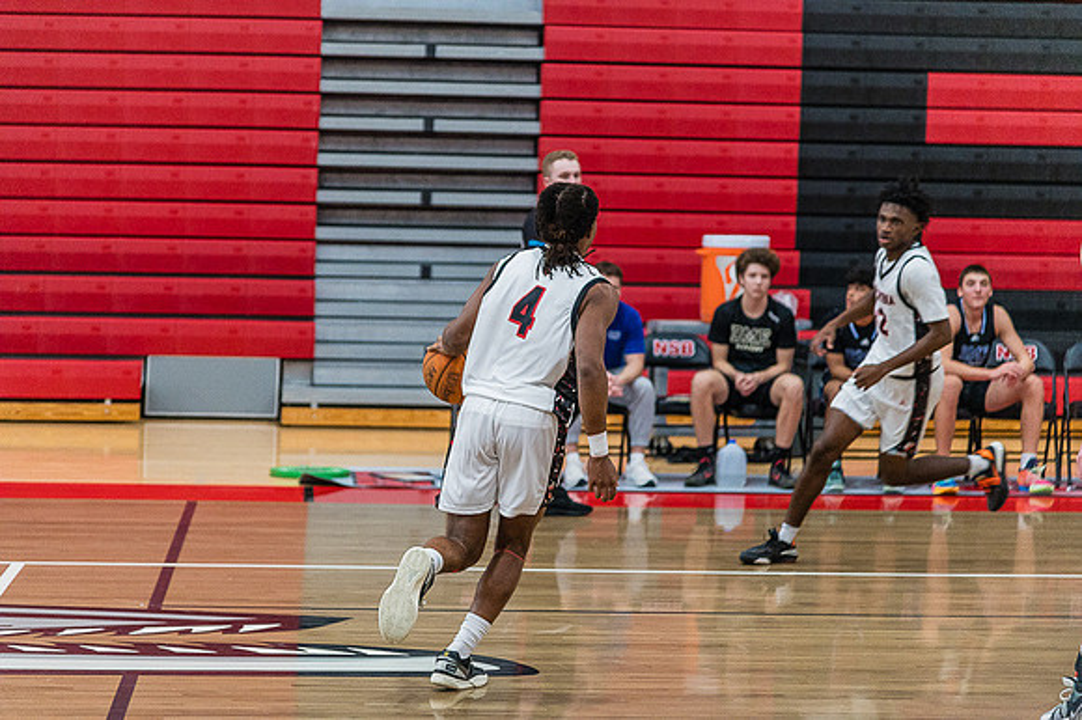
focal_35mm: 120
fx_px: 3604
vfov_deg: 11.4
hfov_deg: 17.1
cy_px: 360
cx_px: 541
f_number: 4
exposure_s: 1/320
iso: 5000
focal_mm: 120
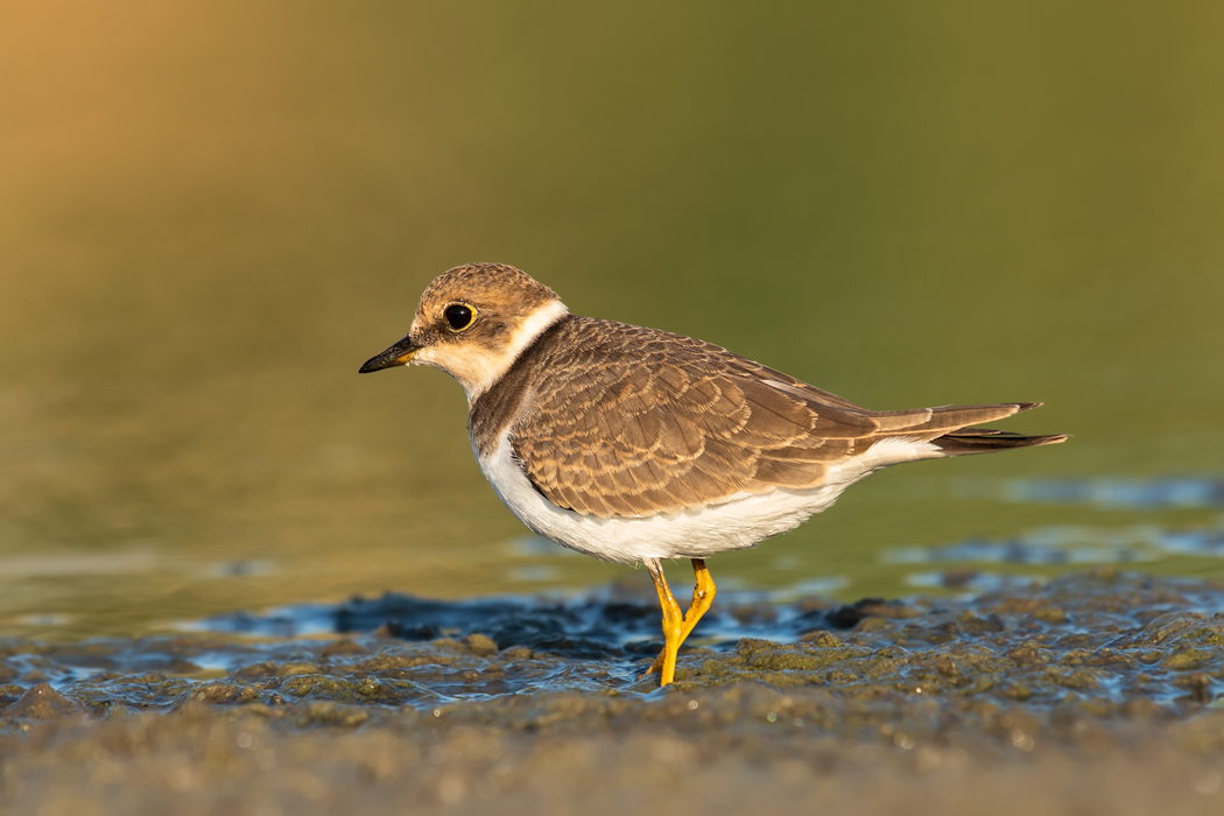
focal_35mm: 690
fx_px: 23458
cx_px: 612
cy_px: 408
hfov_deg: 3.0
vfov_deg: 2.0
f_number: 7.1
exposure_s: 1/400
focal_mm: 460
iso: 200
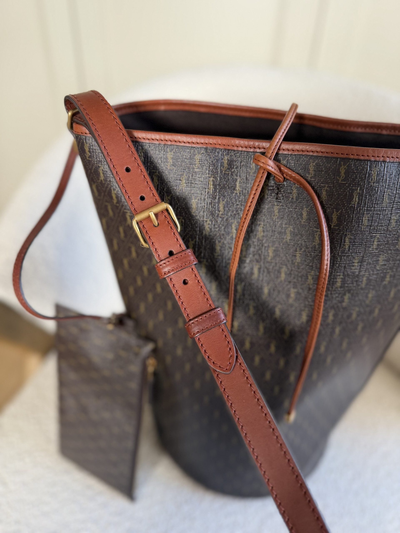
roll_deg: -3.4
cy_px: 266
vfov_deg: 71.6
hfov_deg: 56.8
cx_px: 200
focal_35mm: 24
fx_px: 370
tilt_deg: -38.1
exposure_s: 1/121
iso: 160
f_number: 1.78
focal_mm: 6.76
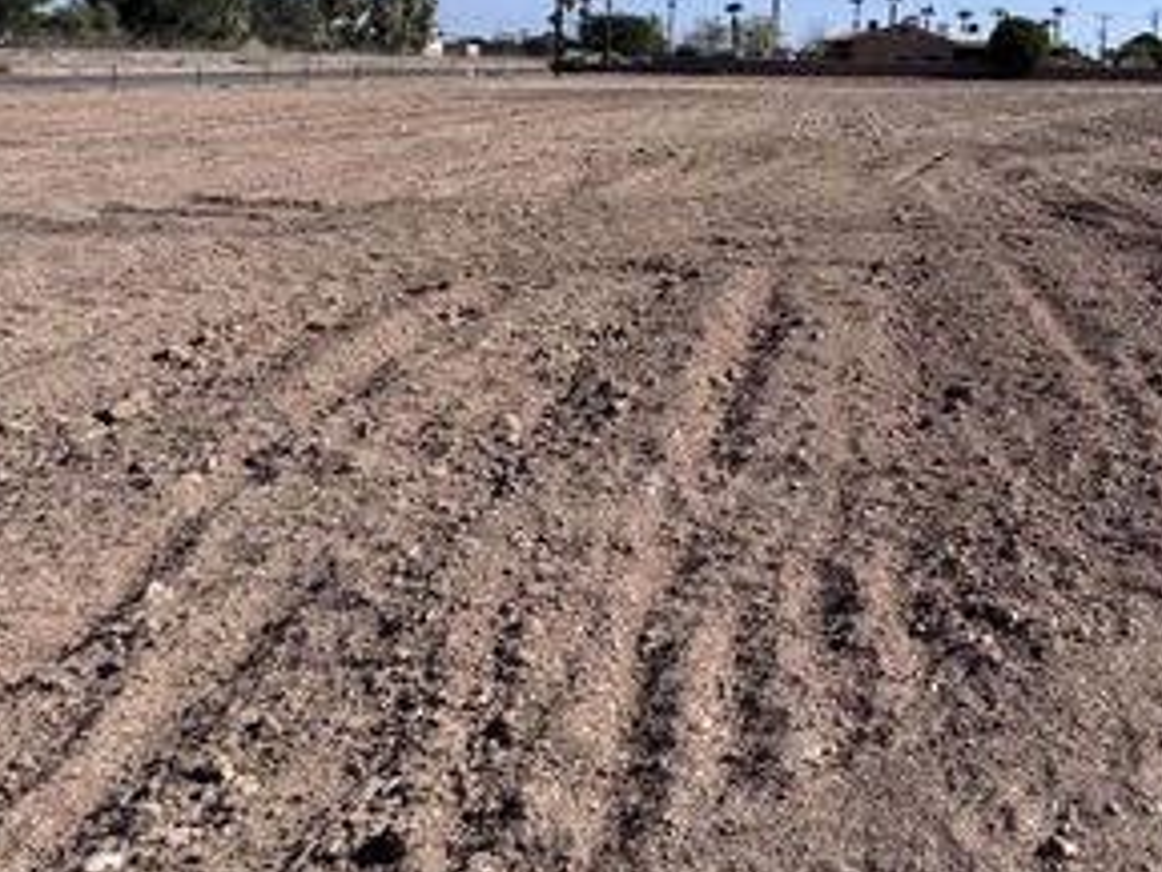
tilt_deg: -0.9
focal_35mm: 31
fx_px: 1041
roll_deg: -2.2
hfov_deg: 48.6
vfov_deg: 41.6
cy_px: 76
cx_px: 1146
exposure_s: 1/2770
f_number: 2.2
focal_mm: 2.22
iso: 50
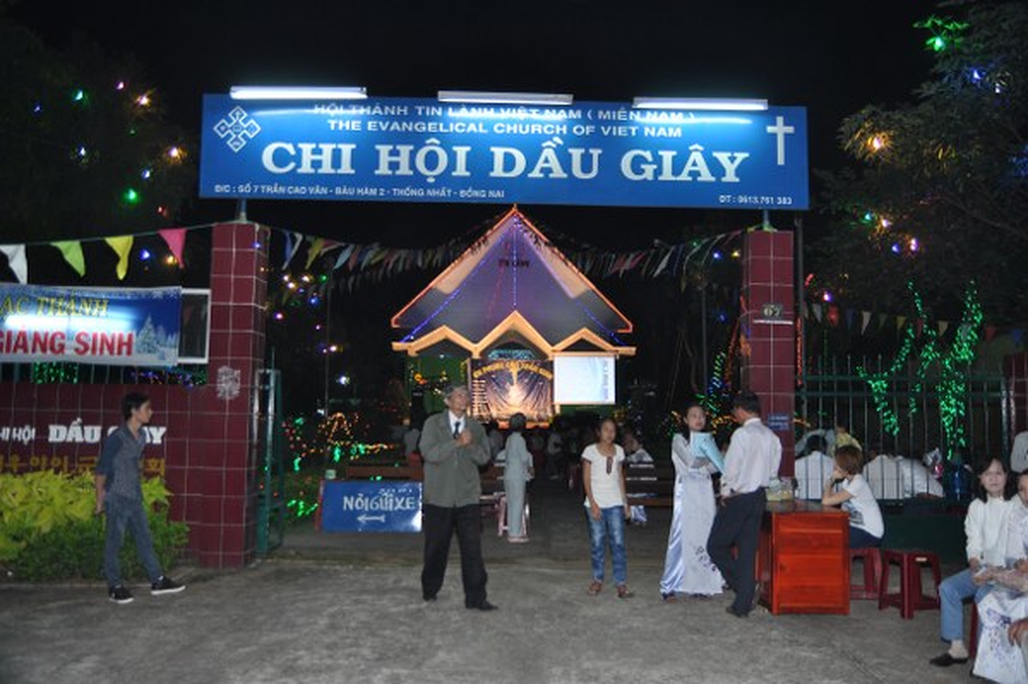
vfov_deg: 39.9
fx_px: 942
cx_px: 514
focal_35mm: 33
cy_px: 342
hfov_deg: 57.3
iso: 400
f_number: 2.8
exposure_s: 1/50
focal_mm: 22
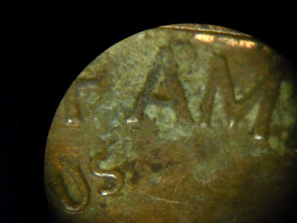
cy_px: 112
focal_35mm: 41
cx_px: 148
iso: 400
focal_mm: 6.72
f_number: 3.1
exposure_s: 1/8
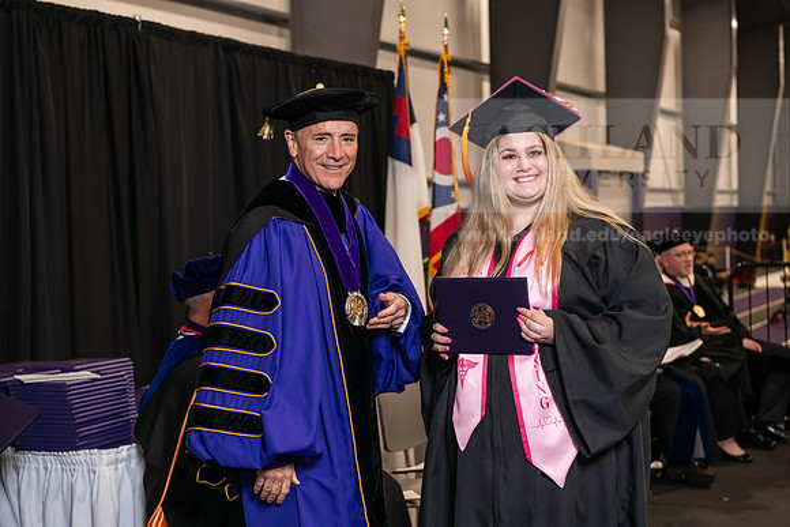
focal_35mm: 66
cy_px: 264
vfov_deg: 20.6
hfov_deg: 30.5
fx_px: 1449
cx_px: 395
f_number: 5
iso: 1600
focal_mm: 66
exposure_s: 1/125
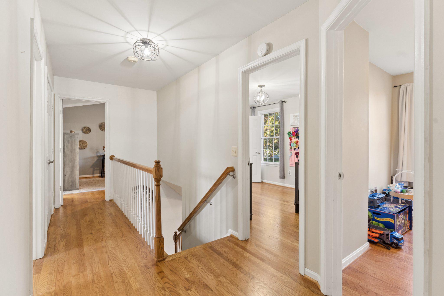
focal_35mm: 16
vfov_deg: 72.0
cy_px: 148
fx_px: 203
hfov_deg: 95.0
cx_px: 222
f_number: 7.1
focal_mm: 16.5
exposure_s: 1/25
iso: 1250
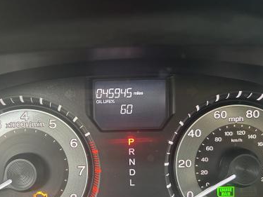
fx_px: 266
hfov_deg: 52.2
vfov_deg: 40.4
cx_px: 105
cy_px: 125
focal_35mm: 35
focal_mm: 5.7
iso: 400
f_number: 1.5
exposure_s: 1/60
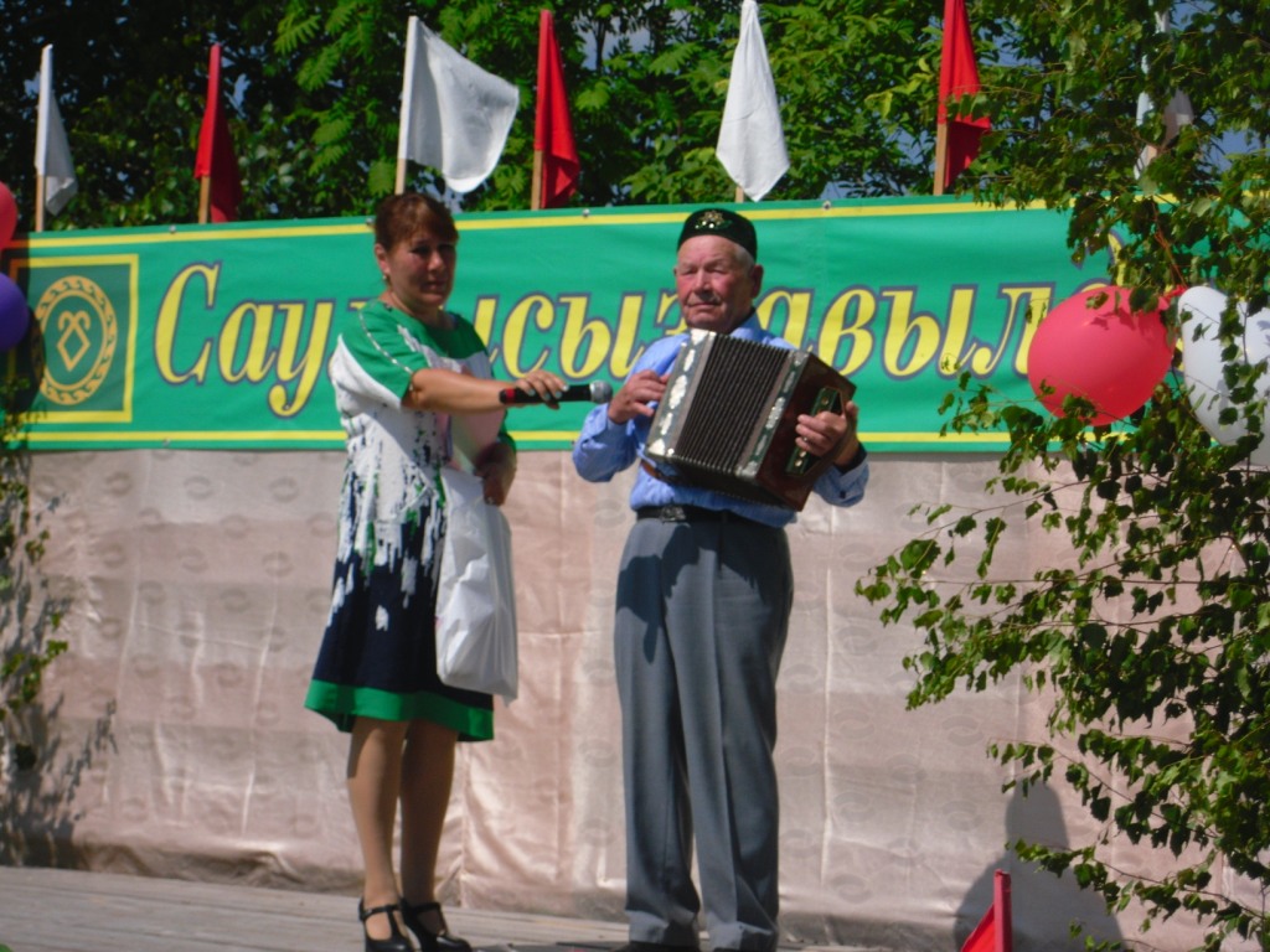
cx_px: 635
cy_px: 476
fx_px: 5173
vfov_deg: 10.5
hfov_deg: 14.0
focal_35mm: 141
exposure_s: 1/165
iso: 80
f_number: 13.8
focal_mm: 25.5
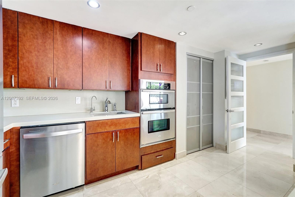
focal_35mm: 16
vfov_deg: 72.1
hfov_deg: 95.0
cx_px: 148
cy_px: 98
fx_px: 135
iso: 640
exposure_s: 1/2.5
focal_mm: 16.5
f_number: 13
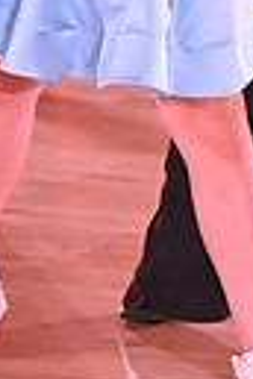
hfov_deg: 2.4
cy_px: -212
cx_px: 302
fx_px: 5945
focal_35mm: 564
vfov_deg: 3.6
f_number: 5
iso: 1600
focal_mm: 125
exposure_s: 1/200
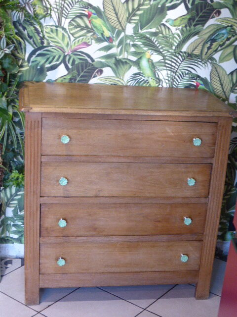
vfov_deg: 29.8
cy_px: 158
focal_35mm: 65
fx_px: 593
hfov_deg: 22.6
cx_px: 118
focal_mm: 11
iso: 400
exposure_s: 1/6
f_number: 4.8
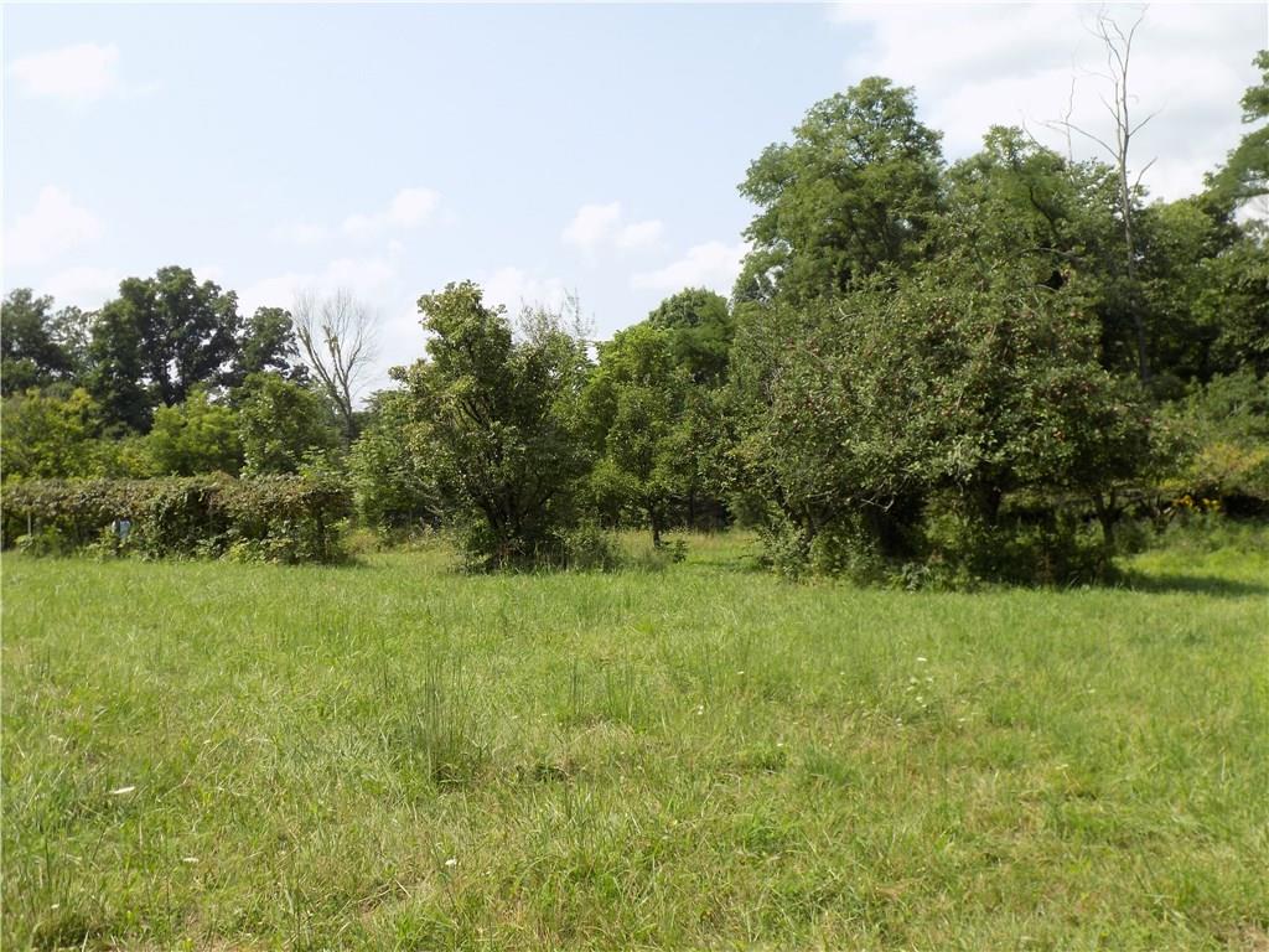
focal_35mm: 34
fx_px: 1246
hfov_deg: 54.0
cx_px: 634
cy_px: 476
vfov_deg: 41.8
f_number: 3.4
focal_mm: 6.1
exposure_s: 1/640
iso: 80
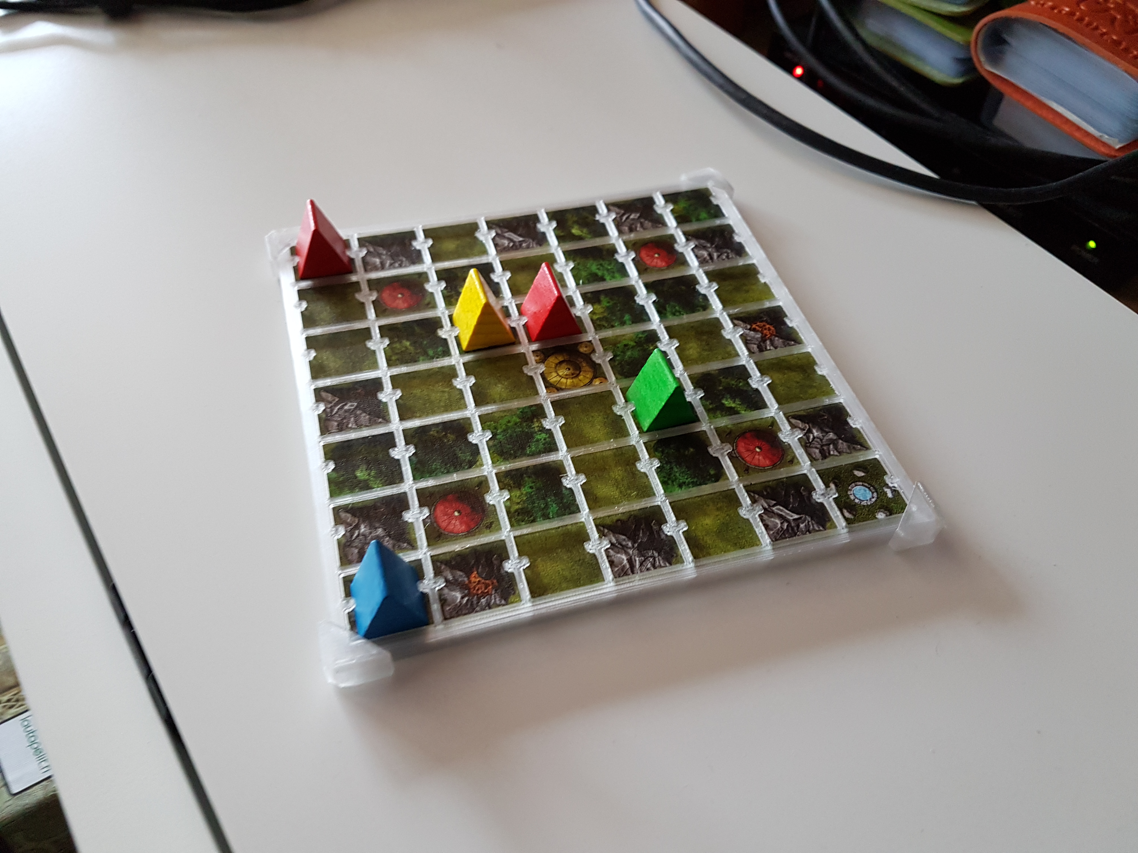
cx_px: 569
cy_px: 426
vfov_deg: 53.1
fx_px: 855
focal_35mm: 26
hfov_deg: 67.3
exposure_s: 1/24
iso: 200
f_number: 1.7
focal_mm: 4.2
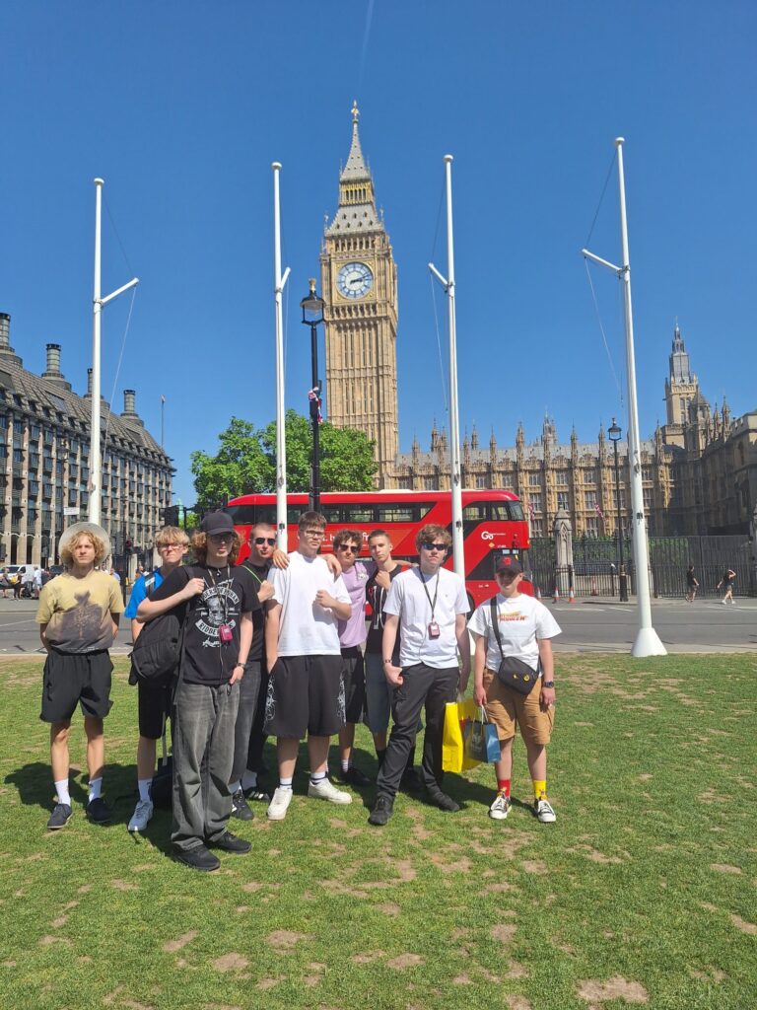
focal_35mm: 23
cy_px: 505
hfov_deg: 58.9
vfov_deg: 73.9
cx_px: 378
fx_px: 671
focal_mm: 5.54
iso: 40
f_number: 1.8
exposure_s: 1/3247
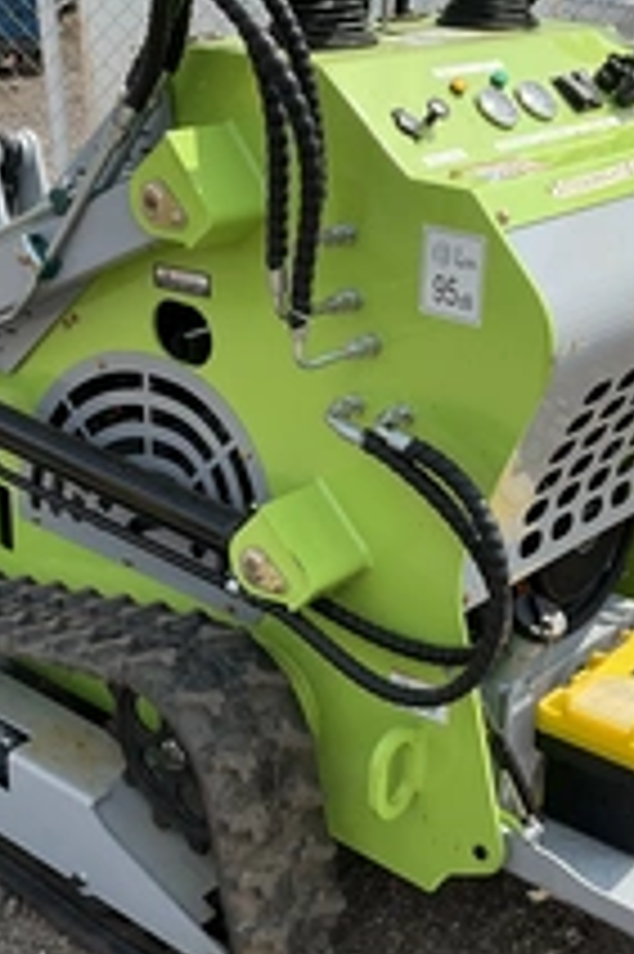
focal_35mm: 57
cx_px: 319
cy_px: 477
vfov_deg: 35.1
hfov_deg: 23.7
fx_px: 1508
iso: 25
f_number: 1.8
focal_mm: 3
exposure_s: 1/1412
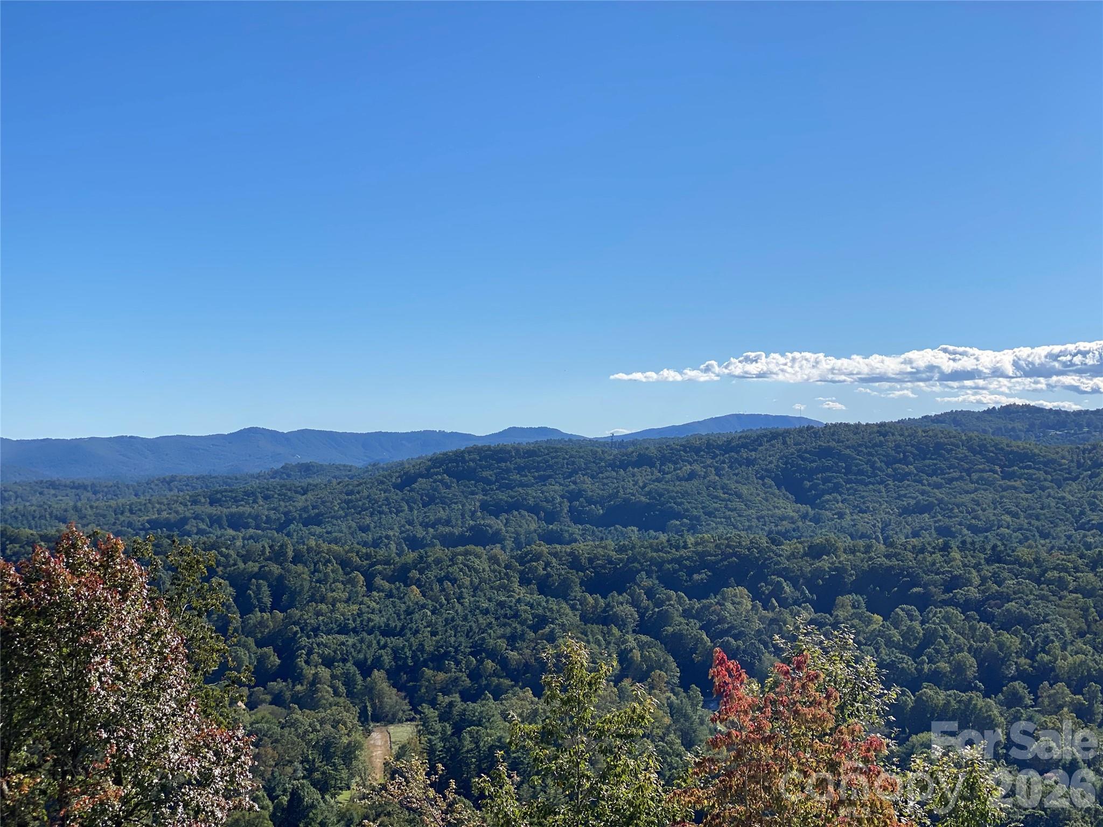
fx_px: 1657
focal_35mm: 52
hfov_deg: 36.8
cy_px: 414
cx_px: 552
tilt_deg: +2.5
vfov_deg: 28.0
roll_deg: -1.4
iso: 20
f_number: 2
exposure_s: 1/2179
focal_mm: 6
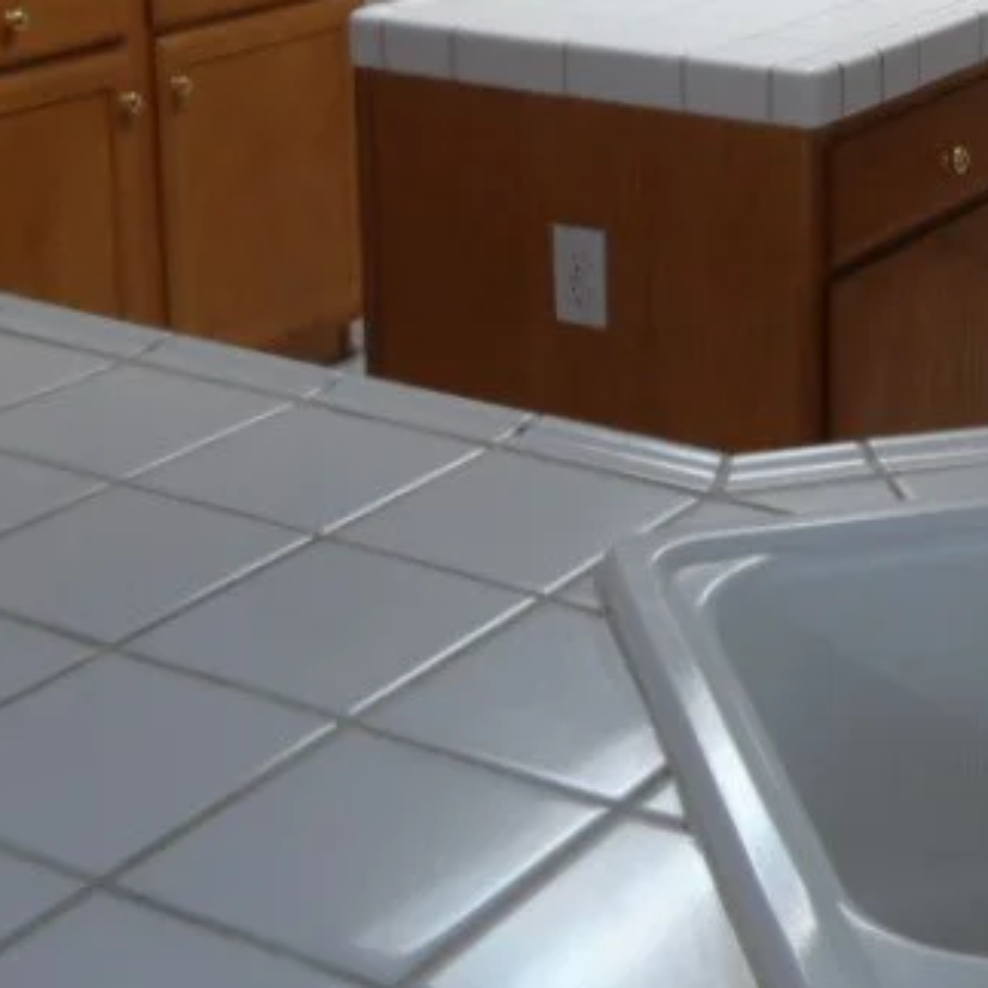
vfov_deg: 23.5
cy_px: -31
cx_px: 985
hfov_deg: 23.6
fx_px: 2260
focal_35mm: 70
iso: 120
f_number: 2.5
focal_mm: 4.5
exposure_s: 1/30
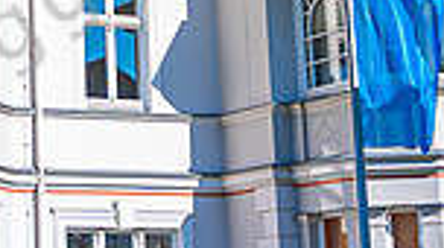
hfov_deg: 15.1
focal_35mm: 140
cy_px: -123
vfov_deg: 8.4
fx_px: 1646
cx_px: -14
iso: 100
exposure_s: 1/1250
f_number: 2.8
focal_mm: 20
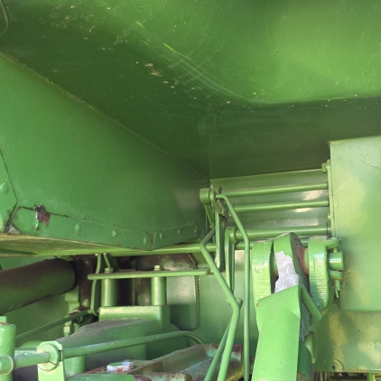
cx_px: 239
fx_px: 461
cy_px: 222
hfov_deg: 44.5
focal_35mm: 37
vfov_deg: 44.8
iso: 200
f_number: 1.7
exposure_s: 1/180
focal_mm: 6.3
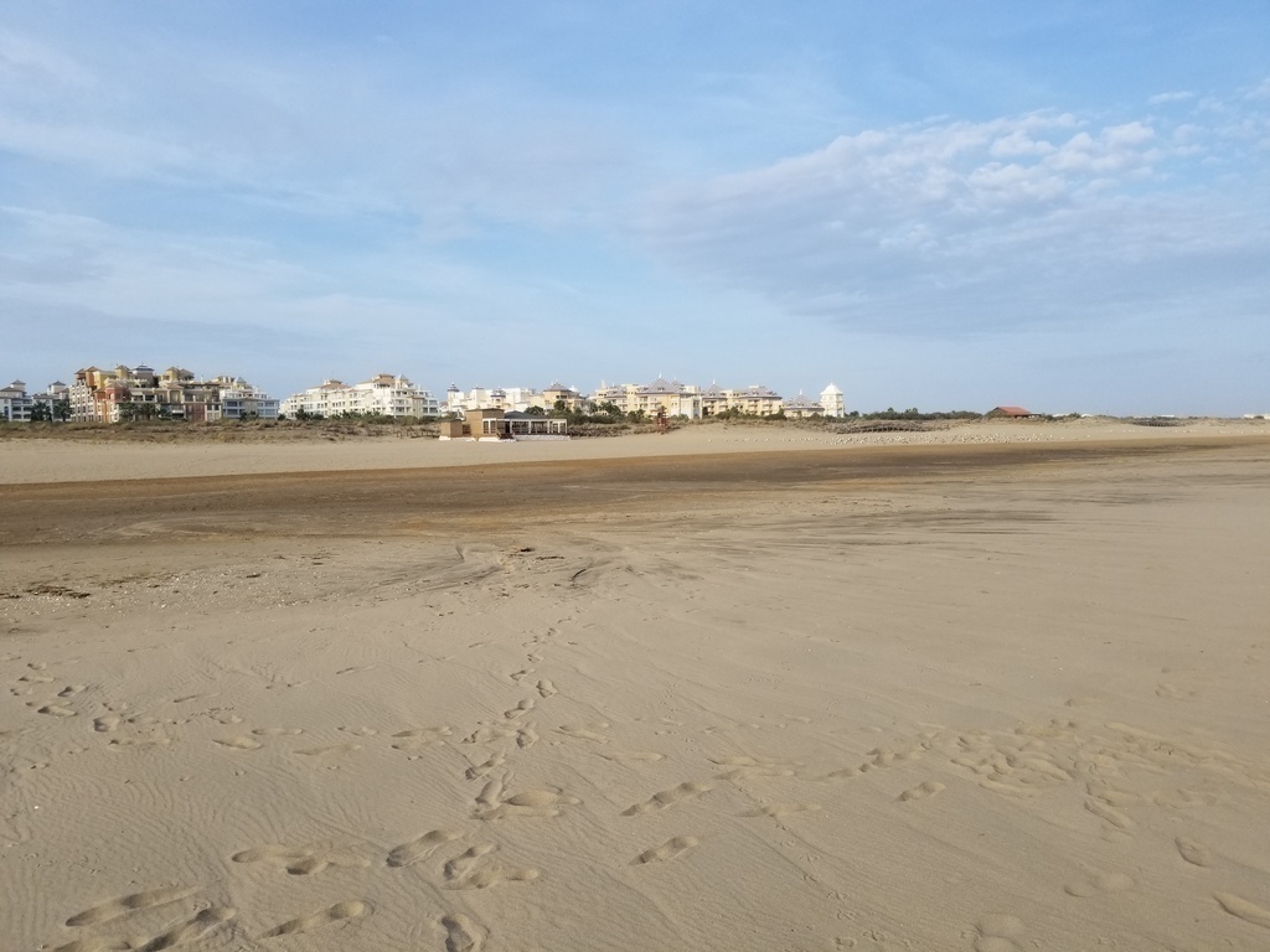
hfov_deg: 67.3
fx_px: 954
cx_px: 635
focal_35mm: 26
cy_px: 476
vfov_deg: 53.1
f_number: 1.7
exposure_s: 1/1748
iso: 50
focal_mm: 4.25
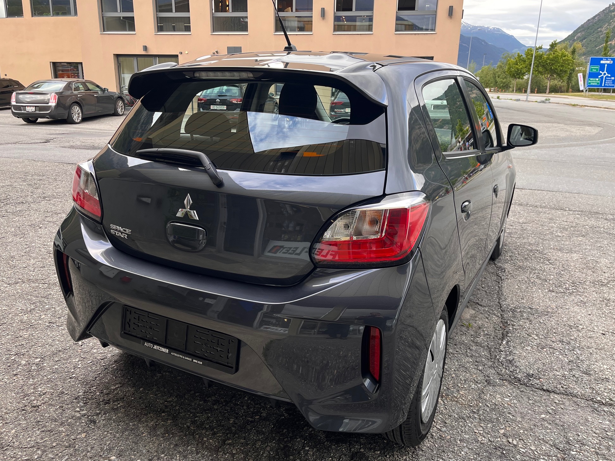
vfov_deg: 51.4
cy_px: 225
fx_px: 480
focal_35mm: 27
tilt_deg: -15.9
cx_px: 304
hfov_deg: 65.3
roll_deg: -0.5
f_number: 1.6
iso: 40
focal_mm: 5.1
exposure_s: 1/122
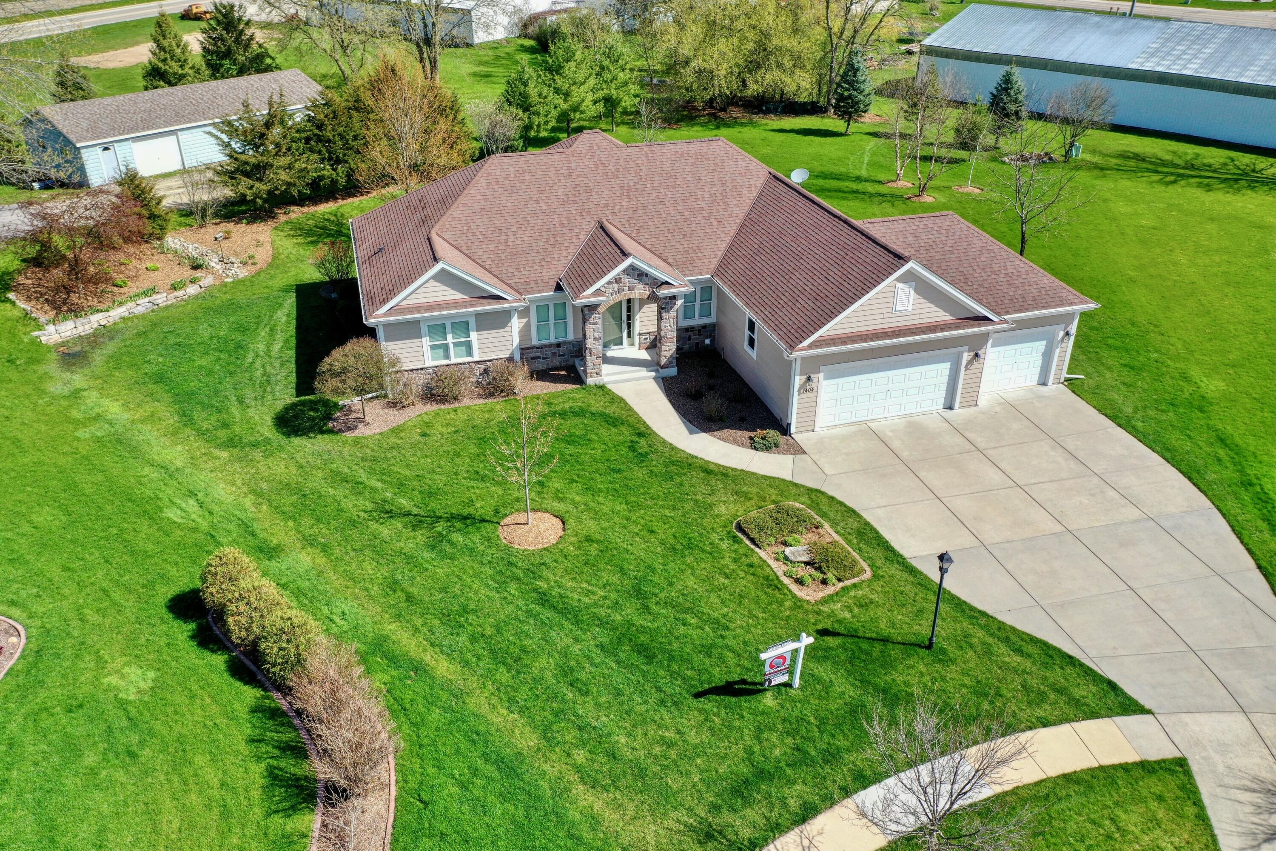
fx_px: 992
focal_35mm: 28
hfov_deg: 65.5
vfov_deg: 46.4
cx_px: 638
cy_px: 426
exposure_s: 1/120
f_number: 4.5
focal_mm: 10.3
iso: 100
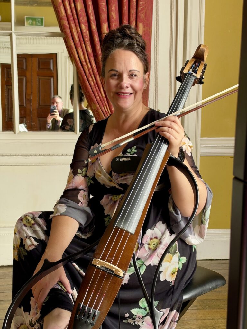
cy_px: 164
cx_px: 124
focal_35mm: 48
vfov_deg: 39.7
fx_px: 457
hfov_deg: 30.3
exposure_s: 1/120
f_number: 1.8
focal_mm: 6.93
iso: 100
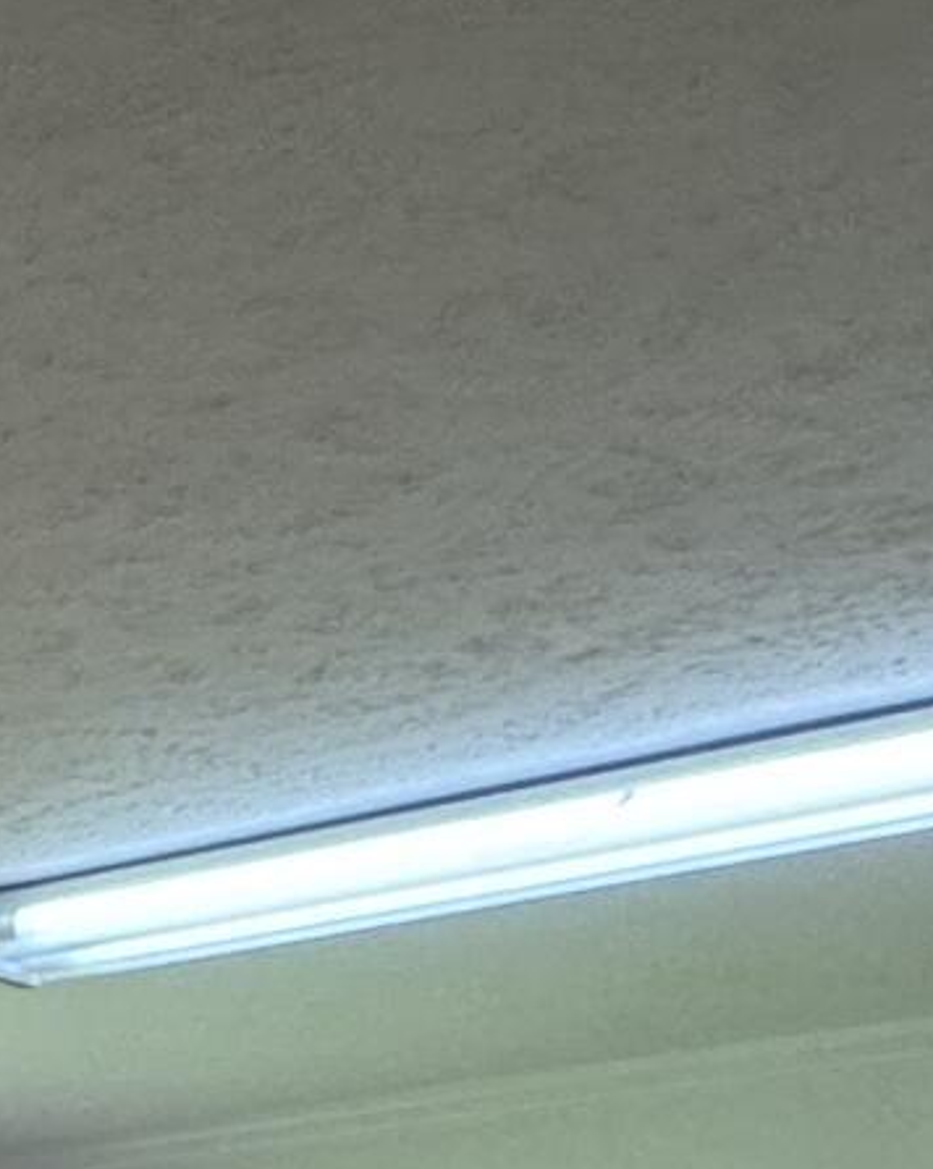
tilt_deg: -17.0
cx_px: -1751
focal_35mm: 92
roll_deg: +0.2
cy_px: 2679
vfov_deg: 14.7
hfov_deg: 11.3
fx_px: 3180
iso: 160
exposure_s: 1/120
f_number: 2.2
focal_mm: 2.22
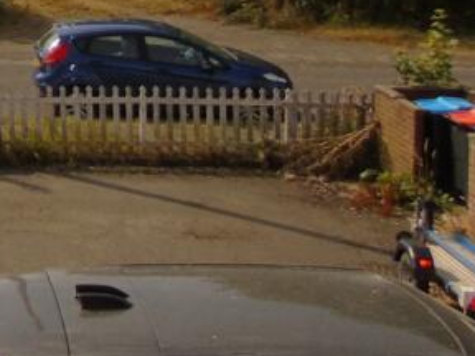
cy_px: -150
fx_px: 1221
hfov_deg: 19.4
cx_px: -224
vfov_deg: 15.5
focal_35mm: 89
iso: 80
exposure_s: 1/1250
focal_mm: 4.4
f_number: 3.4
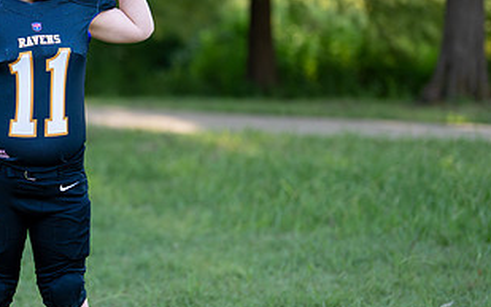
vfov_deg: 10.4
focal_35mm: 126
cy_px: 116
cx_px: 61
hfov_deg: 16.4
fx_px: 1686
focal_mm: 50
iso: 100
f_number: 1.2
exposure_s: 1/1250
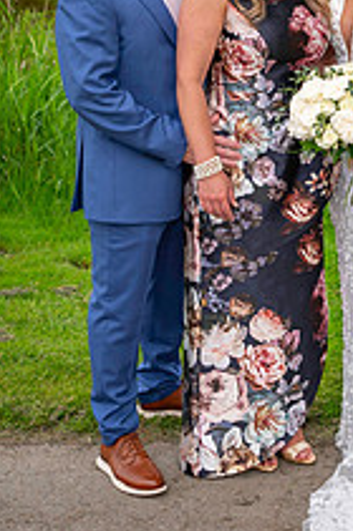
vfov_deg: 20.1
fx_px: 1476
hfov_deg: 13.4
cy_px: 73
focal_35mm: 100
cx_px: 378
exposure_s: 1/3200
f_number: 3.2
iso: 400
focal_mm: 31
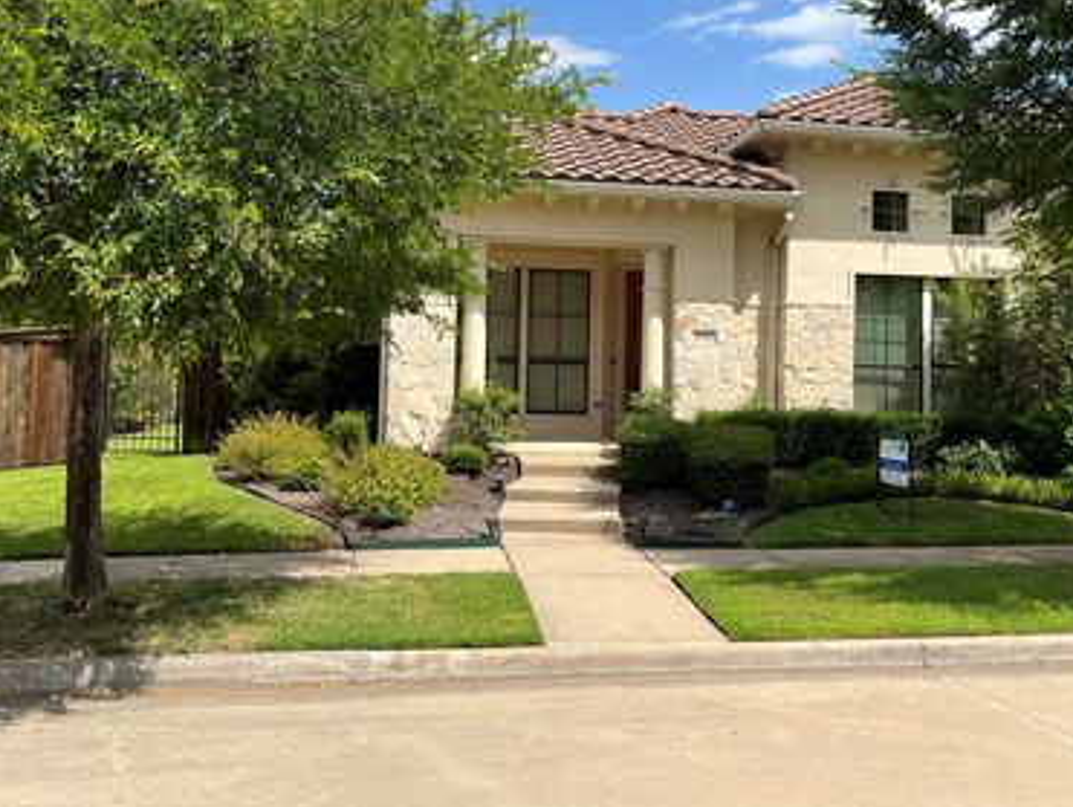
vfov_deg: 40.5
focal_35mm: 35
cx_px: 581
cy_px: 305
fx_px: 1086
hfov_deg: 52.5
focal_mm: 5.1
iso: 50
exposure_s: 1/3049
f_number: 1.6
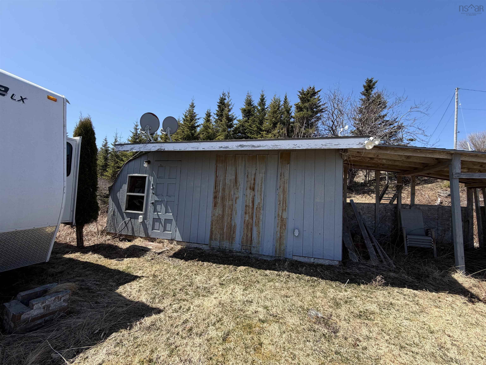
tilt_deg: +2.2
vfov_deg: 85.7
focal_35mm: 14
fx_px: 197
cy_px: 182
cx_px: 243
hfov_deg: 102.1
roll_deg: -3.8
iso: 32
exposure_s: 1/770
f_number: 2.2
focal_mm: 2.22
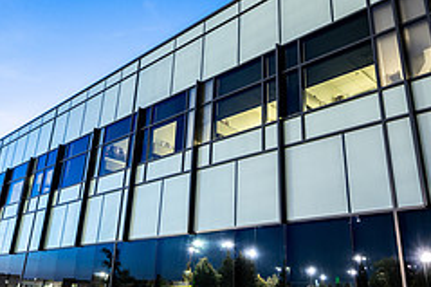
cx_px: 218
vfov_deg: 38.8
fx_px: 407
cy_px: 133
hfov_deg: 55.8
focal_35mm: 34
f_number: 8
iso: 100
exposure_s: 10
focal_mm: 14
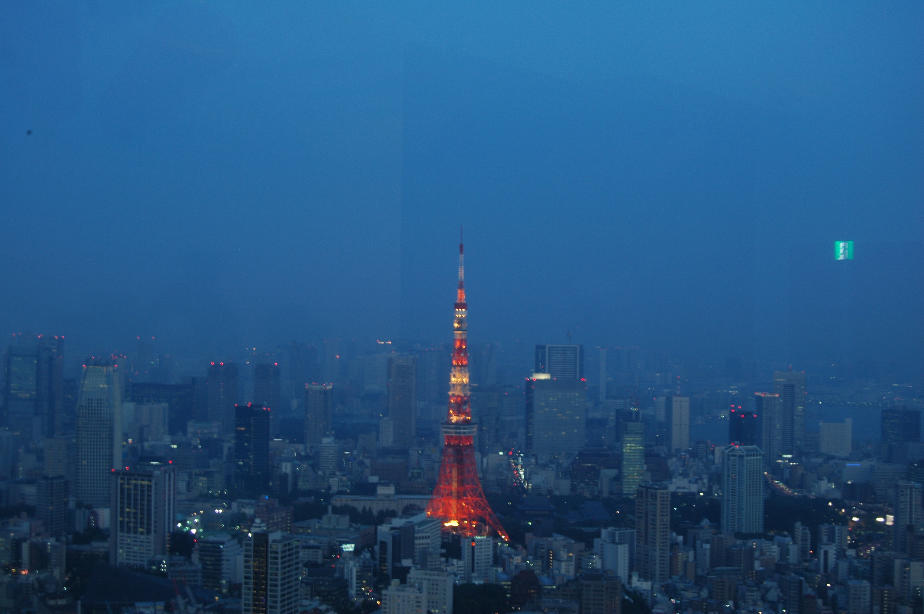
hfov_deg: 37.9
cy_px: 307
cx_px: 462
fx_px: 1346
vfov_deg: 25.7
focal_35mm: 52
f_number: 5.6
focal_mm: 35
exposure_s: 1/6
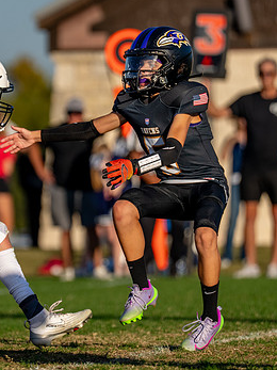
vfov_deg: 3.5
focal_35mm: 560
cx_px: 42
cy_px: 152
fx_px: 5979
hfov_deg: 2.7
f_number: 2.8
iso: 200
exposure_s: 1/4000
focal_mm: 200
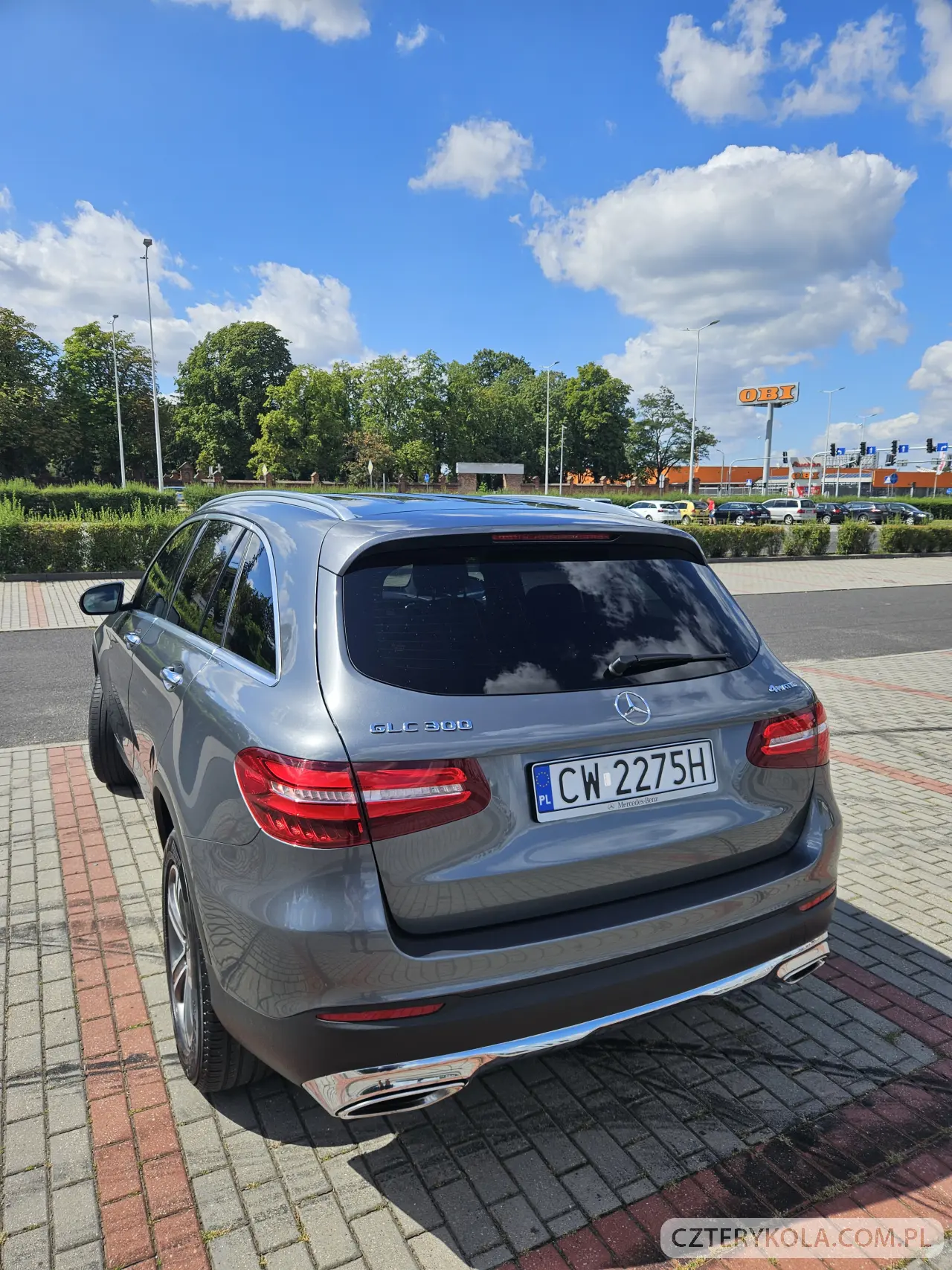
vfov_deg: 73.9
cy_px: 635
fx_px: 843
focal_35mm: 23
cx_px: 476
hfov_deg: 58.9
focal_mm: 5.4
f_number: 1.8
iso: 25
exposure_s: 1/1946
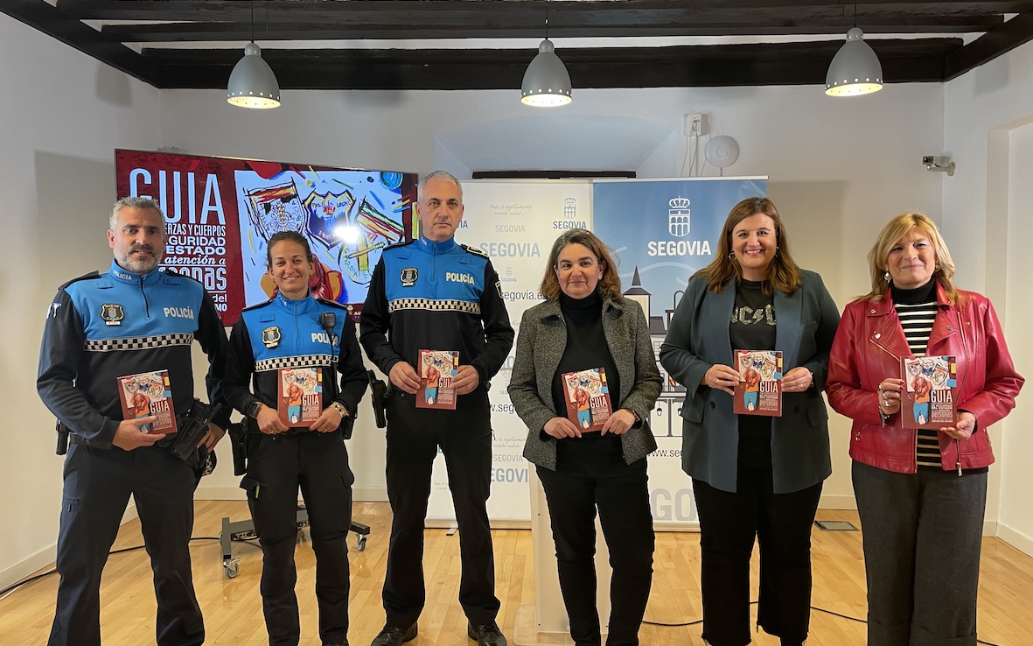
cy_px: 334
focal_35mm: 28
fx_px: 788
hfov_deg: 66.5
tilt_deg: -1.9
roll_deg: -0.1
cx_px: 524
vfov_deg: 44.5
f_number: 1.6
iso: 80
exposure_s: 1/50
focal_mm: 4.2
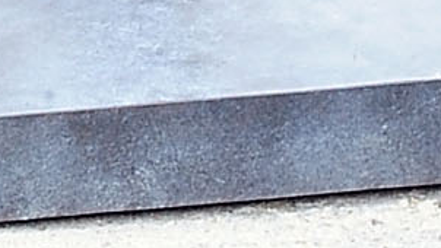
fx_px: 8514
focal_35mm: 728
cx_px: 58
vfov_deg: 1.6
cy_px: -1899
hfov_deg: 3.0
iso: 800
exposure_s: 1/400
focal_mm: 70
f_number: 5
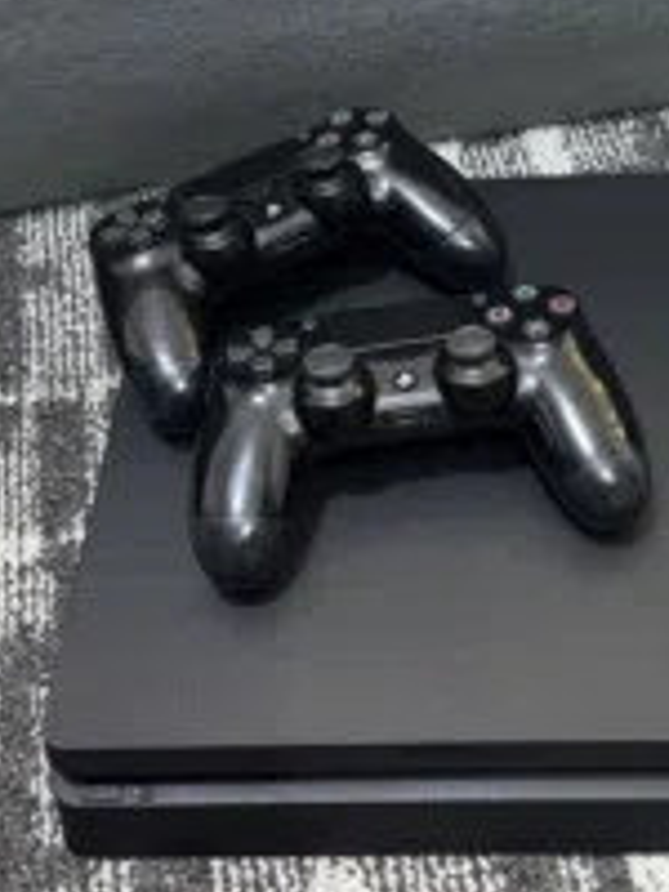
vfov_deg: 39.7
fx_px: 1237
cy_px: 428
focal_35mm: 48
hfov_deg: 29.9
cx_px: 482
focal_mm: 6.76
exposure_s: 1/60
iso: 800
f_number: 1.78
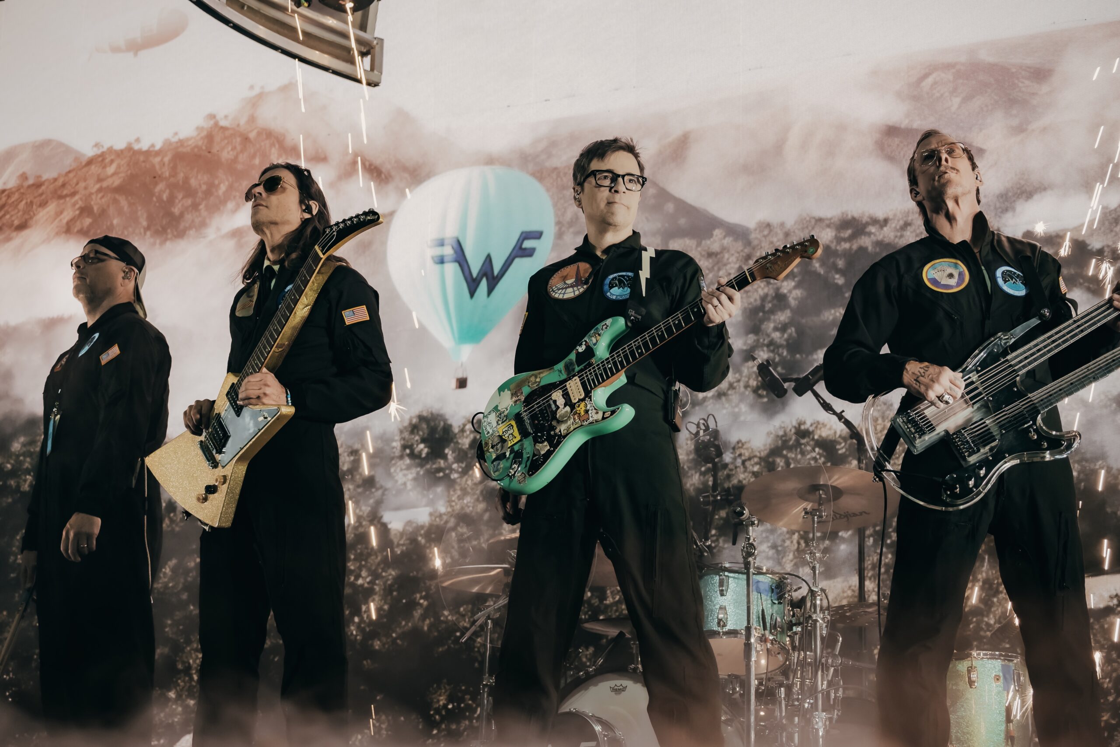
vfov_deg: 18.2
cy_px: 374
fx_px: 2333
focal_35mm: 75
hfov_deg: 27.0
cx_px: 560
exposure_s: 1/125
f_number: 4.5
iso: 800
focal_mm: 50
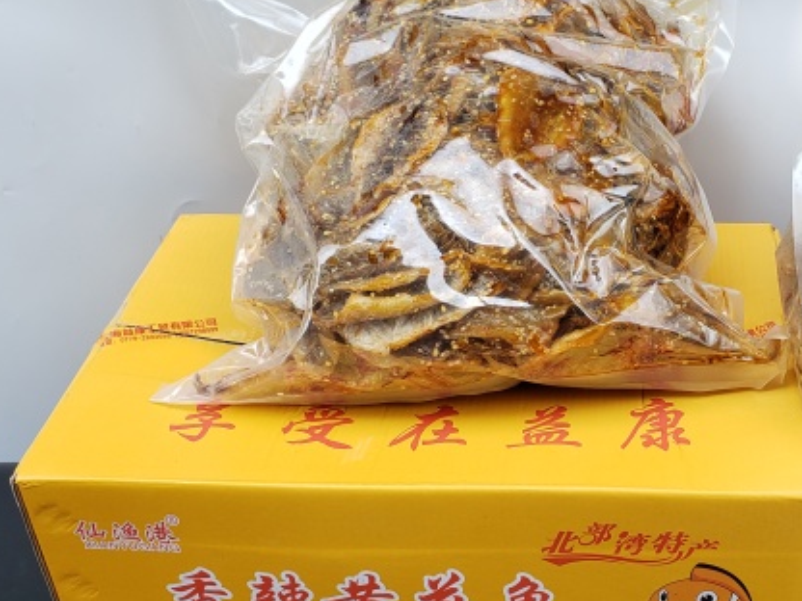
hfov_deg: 37.1
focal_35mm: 50
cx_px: 621
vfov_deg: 29.1
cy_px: 353
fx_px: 1158
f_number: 2.4
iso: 50
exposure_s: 1/291
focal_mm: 4.3
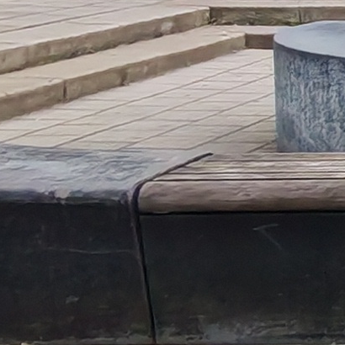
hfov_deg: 10.0
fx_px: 1556
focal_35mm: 138
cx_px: 989
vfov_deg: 12.6
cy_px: 93
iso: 50
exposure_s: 1/570
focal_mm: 1.96
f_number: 2.2
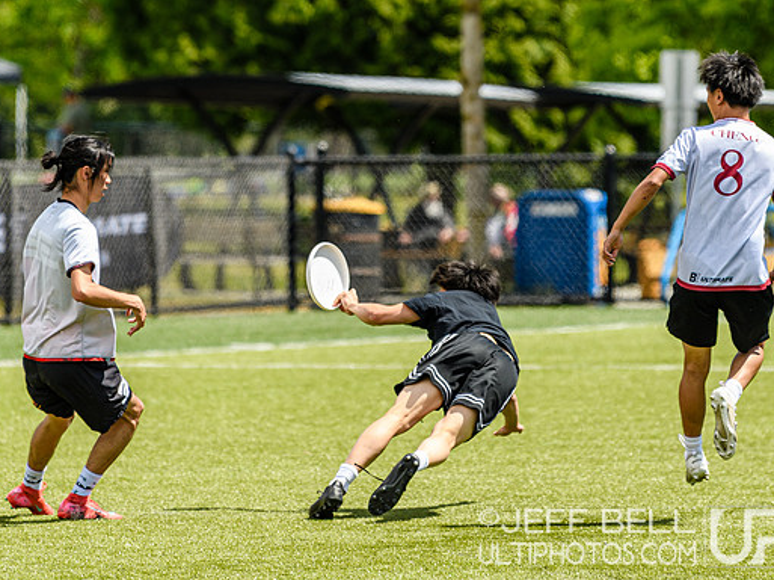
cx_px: 408
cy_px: 236
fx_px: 9541
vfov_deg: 3.5
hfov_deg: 4.6
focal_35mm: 427
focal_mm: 200
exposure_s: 1/1250
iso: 140
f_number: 3.2
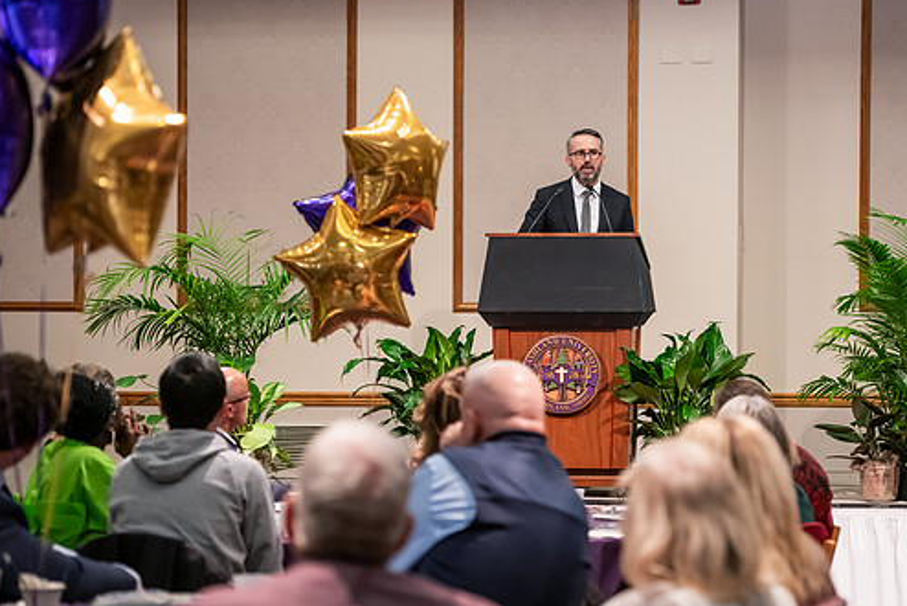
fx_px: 2722
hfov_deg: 18.9
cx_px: 514
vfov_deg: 12.7
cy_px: 331
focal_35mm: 108
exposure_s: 1/160
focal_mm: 92
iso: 2500
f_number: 3.2
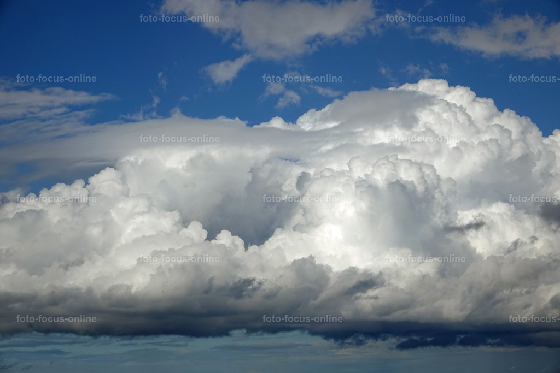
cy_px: 186
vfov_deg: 15.5
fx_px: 1369
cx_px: 280
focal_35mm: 88
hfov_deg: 23.1
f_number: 5.6
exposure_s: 1/1000
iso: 100
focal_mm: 32.39
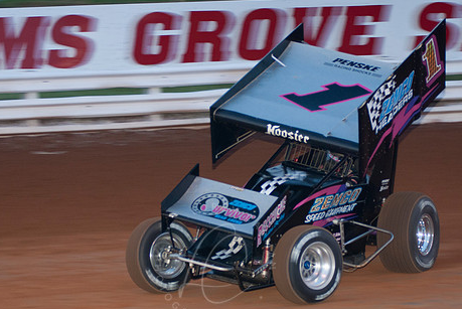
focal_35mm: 163
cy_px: 170
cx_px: 214
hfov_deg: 12.6
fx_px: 2094
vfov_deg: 8.4
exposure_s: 1/320
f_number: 3.2
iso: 250
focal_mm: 86
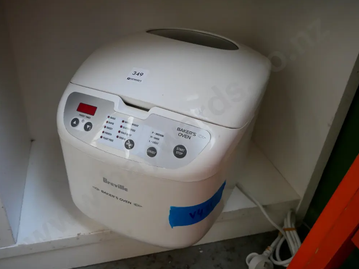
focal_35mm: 31
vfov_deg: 45.4
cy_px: 136
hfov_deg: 58.4
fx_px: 321
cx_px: 176
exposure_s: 1/60
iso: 1600
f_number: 4
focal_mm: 15
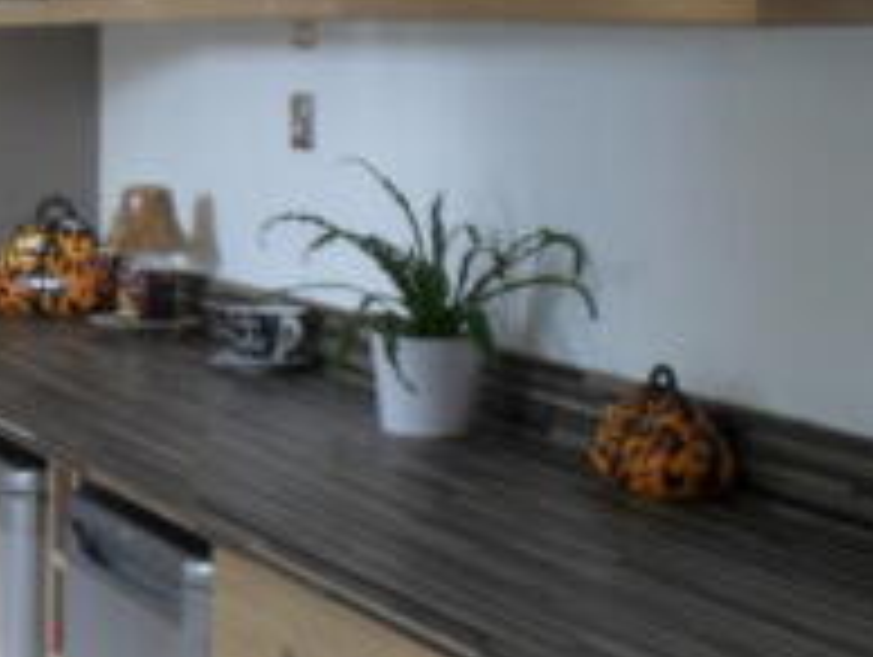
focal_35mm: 105
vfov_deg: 14.1
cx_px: -164
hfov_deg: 17.8
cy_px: 344
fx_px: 2651
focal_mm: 6.2
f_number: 2.8
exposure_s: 1/45
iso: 100
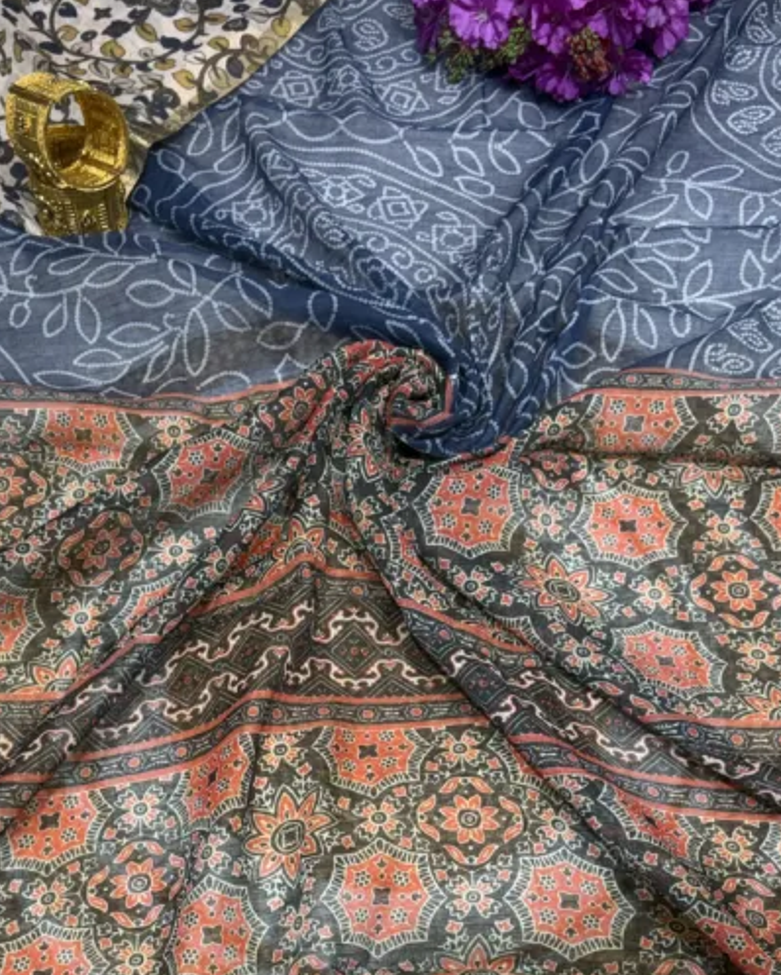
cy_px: 829
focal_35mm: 46
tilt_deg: -66.1
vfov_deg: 38.3
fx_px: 1328
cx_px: 308
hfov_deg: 32.7
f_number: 1.6
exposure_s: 1/100
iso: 32
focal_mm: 5.96
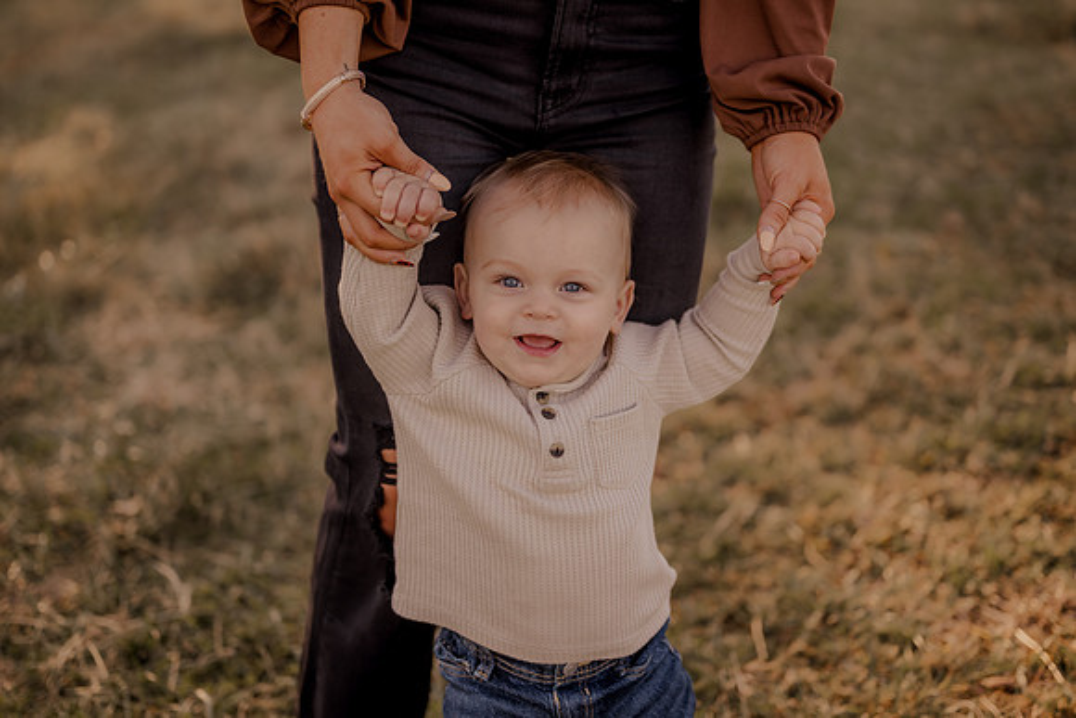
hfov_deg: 39.6
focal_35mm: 50
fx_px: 1495
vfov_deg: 27.0
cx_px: 538
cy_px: 359
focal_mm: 50
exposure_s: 1/1000
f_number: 1.8
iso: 250
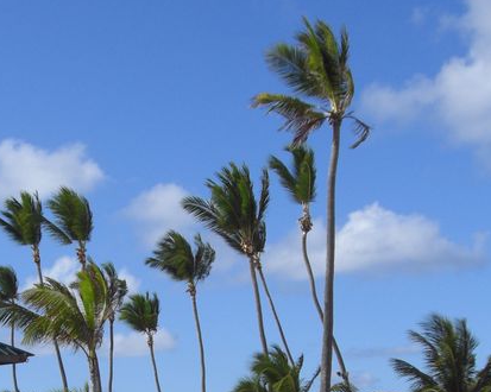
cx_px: 155
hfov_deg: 20.7
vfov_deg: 16.3
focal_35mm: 92
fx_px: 1336
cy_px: 396
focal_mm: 6.2
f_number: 8
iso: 64
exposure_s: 1/160
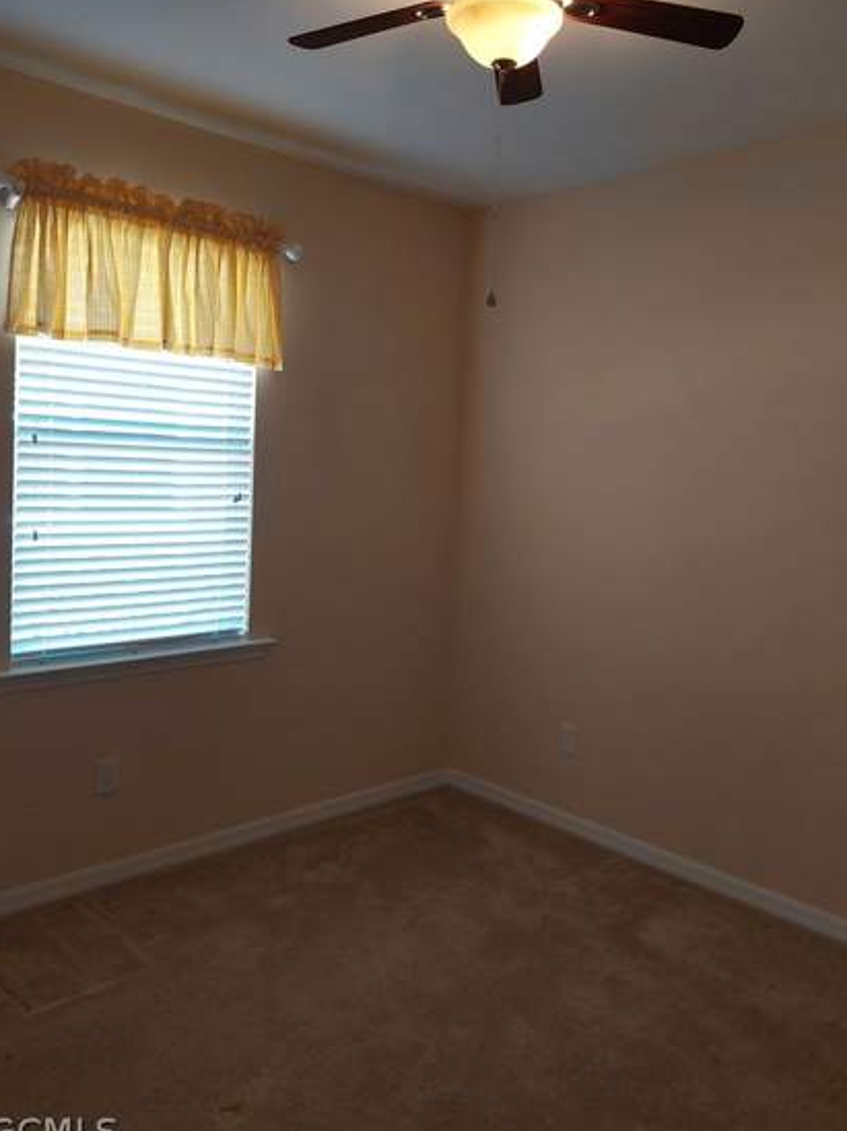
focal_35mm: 28
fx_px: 915
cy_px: 503
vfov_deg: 63.3
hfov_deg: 49.7
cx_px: 451
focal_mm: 5.23
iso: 160
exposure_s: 1/60
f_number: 1.8
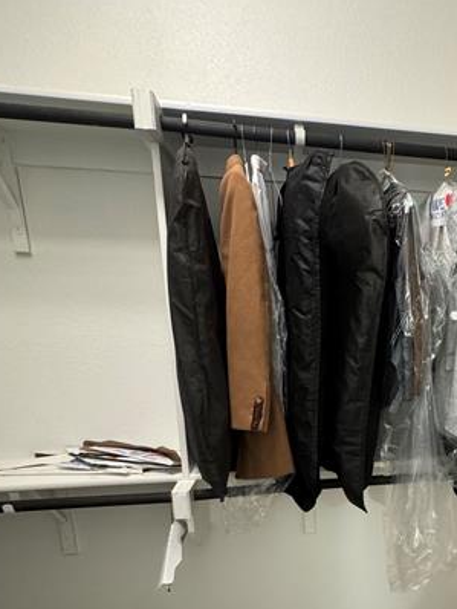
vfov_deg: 62.5
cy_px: 436
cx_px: 396
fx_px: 475
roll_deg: +0.4
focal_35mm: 27
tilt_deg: -13.2
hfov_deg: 47.2
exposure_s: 1/60
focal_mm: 2.22
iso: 500
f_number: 2.2
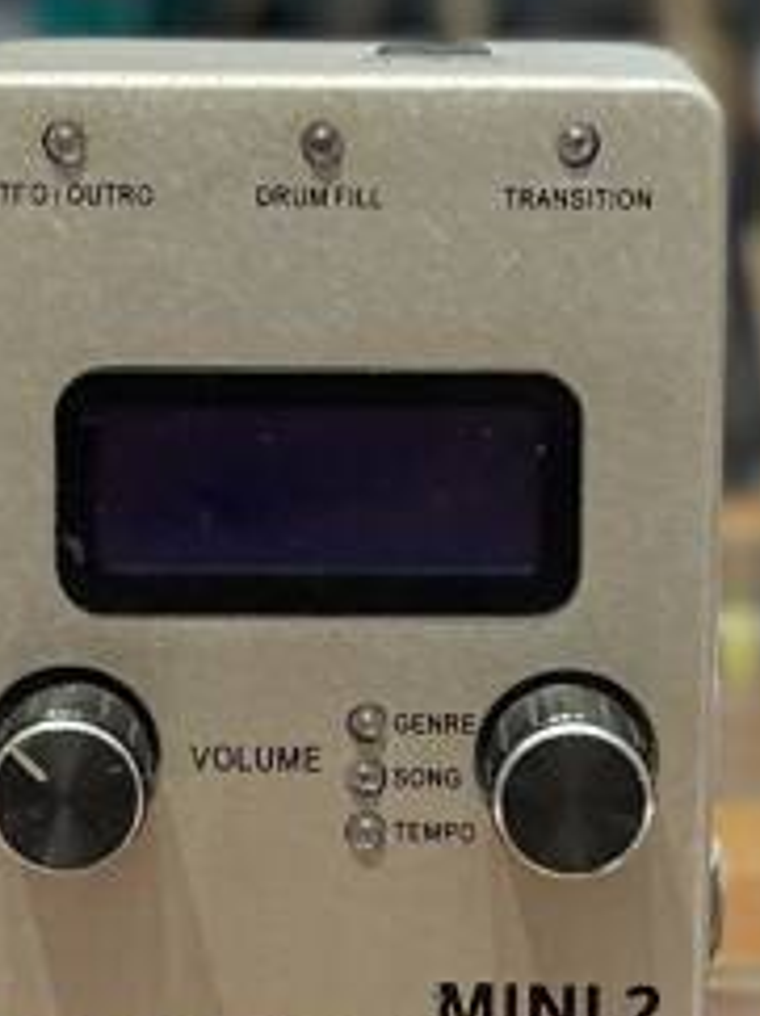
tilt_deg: -10.2
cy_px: 747
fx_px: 1261
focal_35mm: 43
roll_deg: +1.7
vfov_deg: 42.7
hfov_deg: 33.5
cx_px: 315
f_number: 1.6
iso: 80
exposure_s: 1/120
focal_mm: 4.2
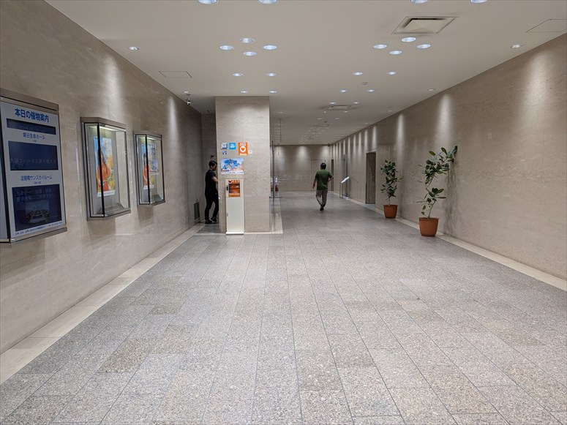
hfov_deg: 71.6
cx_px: 284
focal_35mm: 24
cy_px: 212
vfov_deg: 56.8
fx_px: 393
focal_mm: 4.53
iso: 32
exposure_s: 1/40
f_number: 1.7
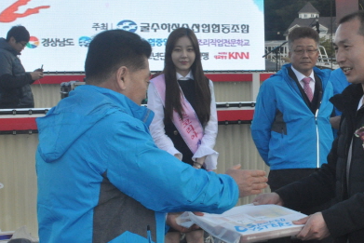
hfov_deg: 23.5
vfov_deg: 15.9
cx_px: 270
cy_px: 114
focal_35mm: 86
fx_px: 868
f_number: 22
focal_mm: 35
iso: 1600
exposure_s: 1/200
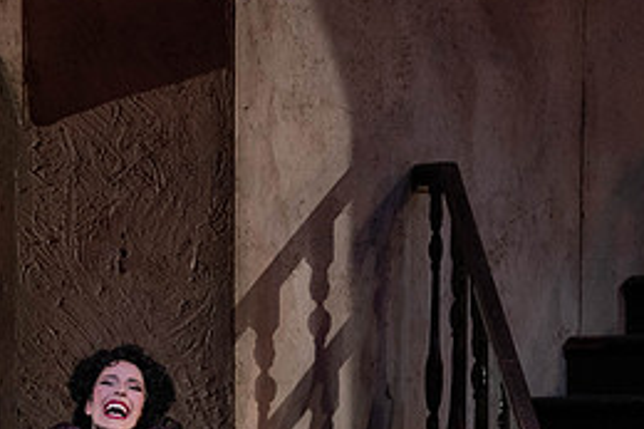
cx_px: -57
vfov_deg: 3.1
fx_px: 7991
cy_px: 462
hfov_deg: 4.6
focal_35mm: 447
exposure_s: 1/250
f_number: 7.1
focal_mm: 200
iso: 3200
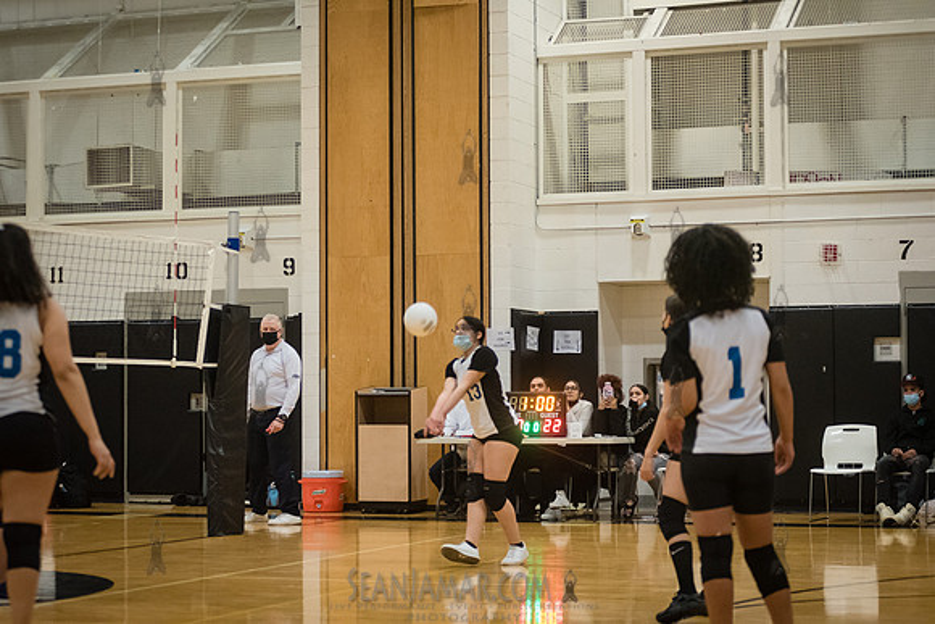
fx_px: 2078
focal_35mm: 80
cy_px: 312
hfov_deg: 25.4
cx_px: 468
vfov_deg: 17.1
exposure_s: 1/400
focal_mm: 80
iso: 5000
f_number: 3.2
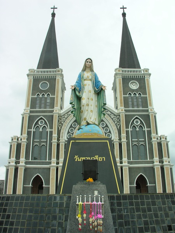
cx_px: 88
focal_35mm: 35
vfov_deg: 52.6
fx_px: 236
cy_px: 116
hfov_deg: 40.7
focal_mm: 8.9
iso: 50
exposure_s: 1/60
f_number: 8
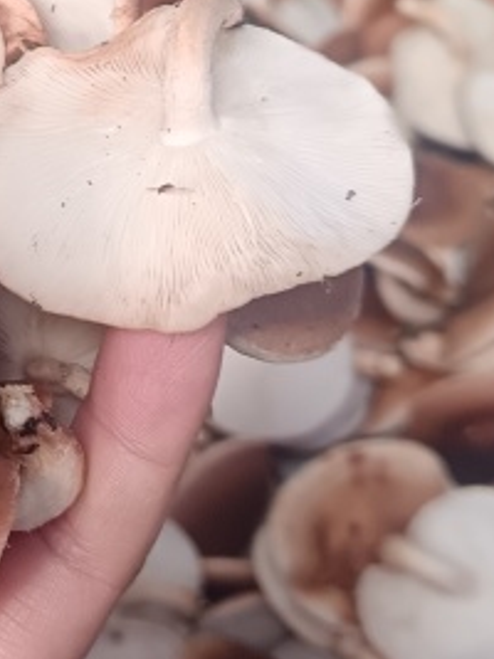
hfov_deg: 14.2
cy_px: 80
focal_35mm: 96
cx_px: -289
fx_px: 1828
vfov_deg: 20.1
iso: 537
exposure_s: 1/100
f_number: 1.75
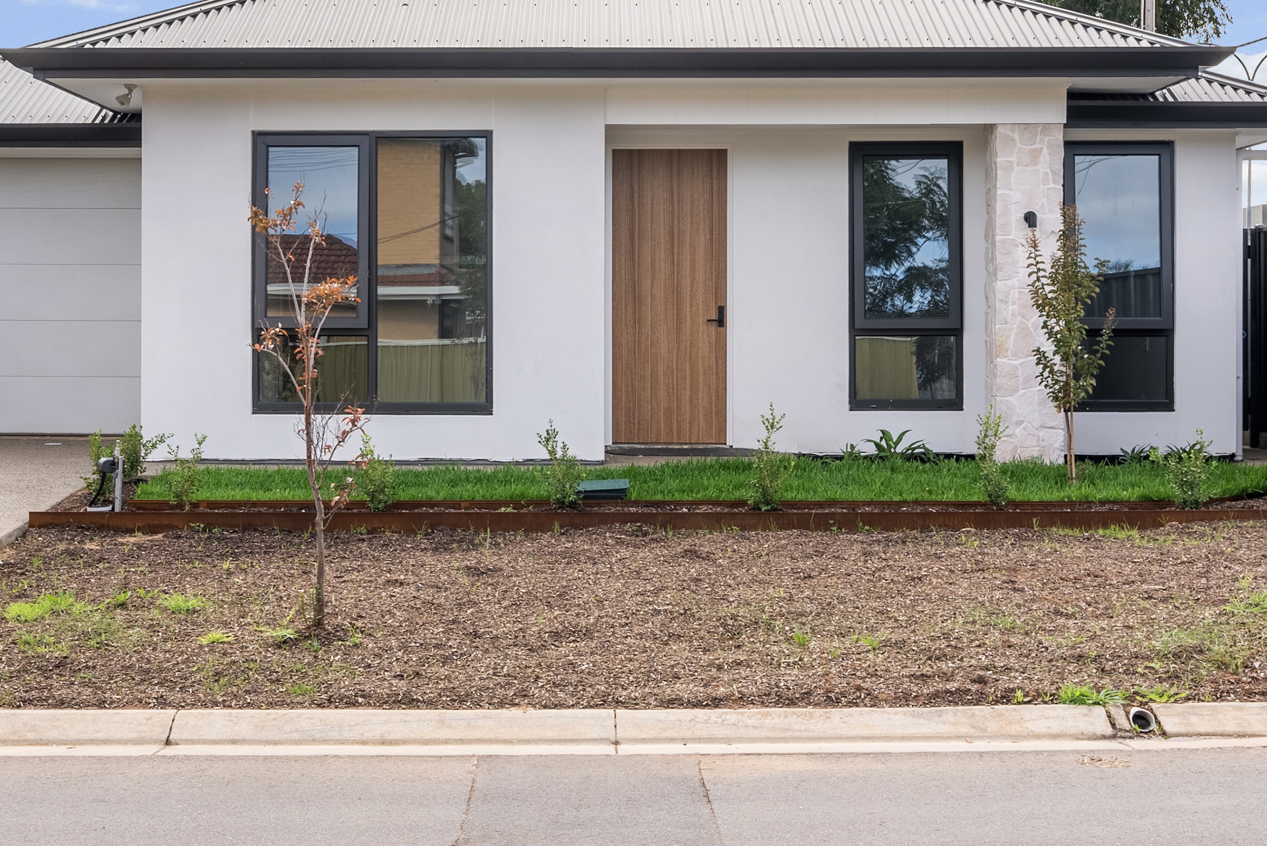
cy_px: 197
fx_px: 2042
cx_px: 517
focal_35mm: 58
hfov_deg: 34.4
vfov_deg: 23.1
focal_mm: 36
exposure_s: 1/125
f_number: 13
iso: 125
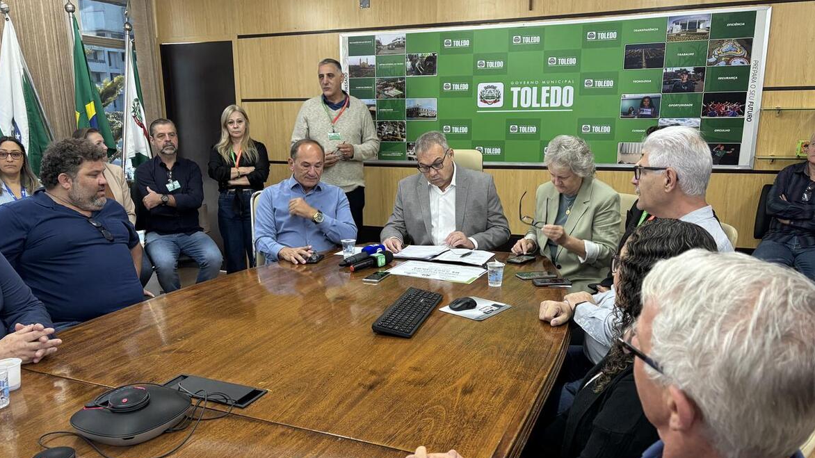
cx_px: 401
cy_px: 257
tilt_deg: -14.0
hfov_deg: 66.1
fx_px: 627
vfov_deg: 40.1
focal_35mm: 29
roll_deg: +0.5
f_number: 1.6
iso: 250
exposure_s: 1/60
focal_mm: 5.96
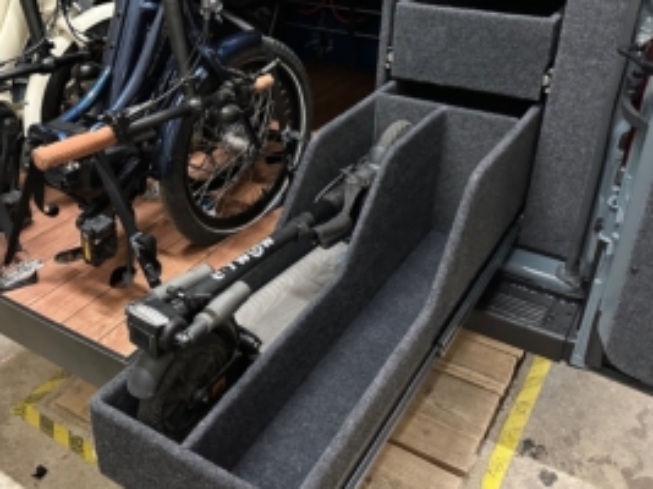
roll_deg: +1.5
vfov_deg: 39.3
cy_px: 171
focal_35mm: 36
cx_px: 254
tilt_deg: -28.5
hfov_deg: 51.0
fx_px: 679
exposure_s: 1/33
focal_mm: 6.86
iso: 1000
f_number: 1.78
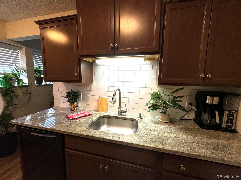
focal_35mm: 14
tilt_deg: -6.8
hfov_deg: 102.1
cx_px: 120
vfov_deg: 85.7
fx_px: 97
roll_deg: -0.3
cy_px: 90
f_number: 2.2
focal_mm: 2.22
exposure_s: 1/120
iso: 100
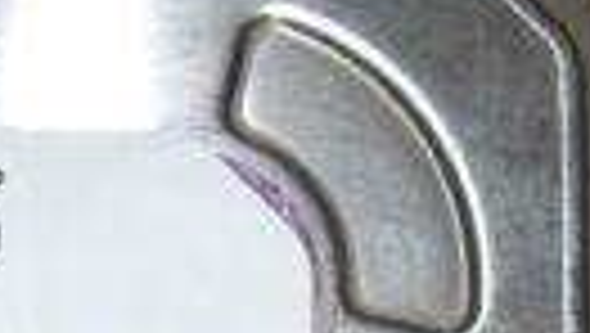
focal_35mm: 189
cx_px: -50
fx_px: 2960
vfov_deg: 6.2
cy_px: 742
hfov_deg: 11.2
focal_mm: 7.9
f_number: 2.8
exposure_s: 1/60
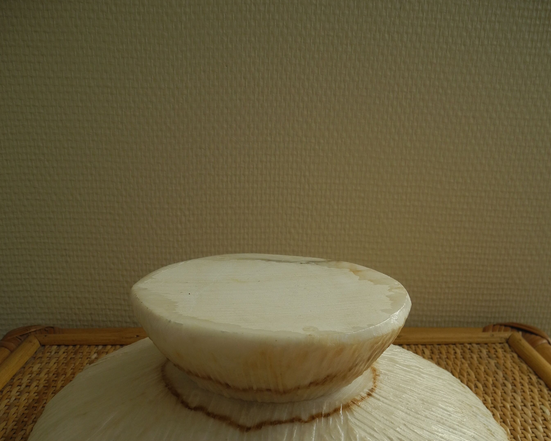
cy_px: 352
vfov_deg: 38.6
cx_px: 273
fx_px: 603
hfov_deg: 49.1
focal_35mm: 37
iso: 100
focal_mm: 6
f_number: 2.8
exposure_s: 1/585
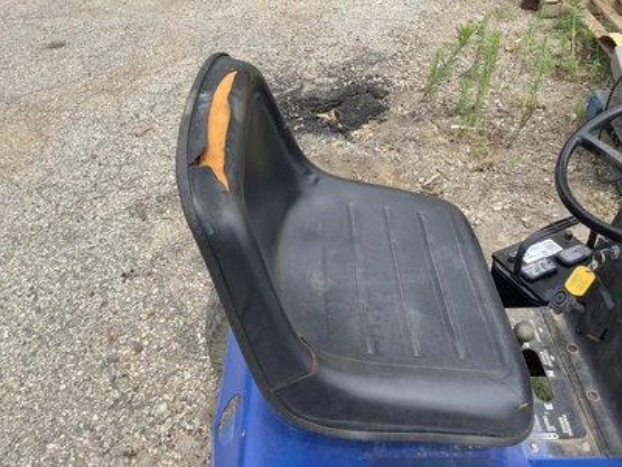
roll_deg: +5.1
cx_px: 311
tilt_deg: -41.3
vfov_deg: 45.4
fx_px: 557
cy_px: 234
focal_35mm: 31
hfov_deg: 58.4
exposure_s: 1/702
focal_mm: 3.3
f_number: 2.4
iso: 25
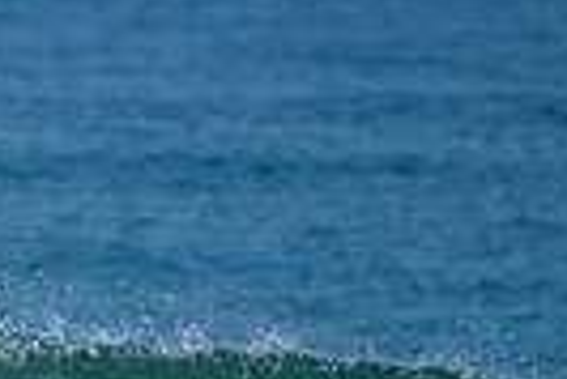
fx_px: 34372
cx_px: -358
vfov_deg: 0.6
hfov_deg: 0.9
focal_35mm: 2180
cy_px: 530
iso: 160
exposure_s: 1/2000
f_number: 5.6
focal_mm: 500
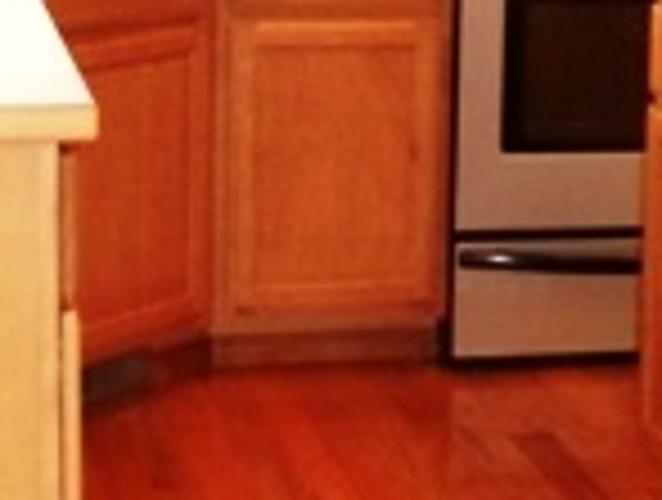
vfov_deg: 7.8
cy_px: 153
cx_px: 694
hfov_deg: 10.2
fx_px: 3662
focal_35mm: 191
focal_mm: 6
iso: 400
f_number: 3.5
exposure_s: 1/30
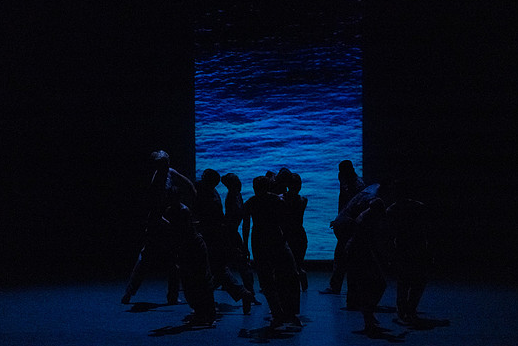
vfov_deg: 4.7
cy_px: 154
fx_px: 4175
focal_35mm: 290
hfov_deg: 7.1
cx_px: 230
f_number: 5.6
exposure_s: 1/400
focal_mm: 259
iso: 6400
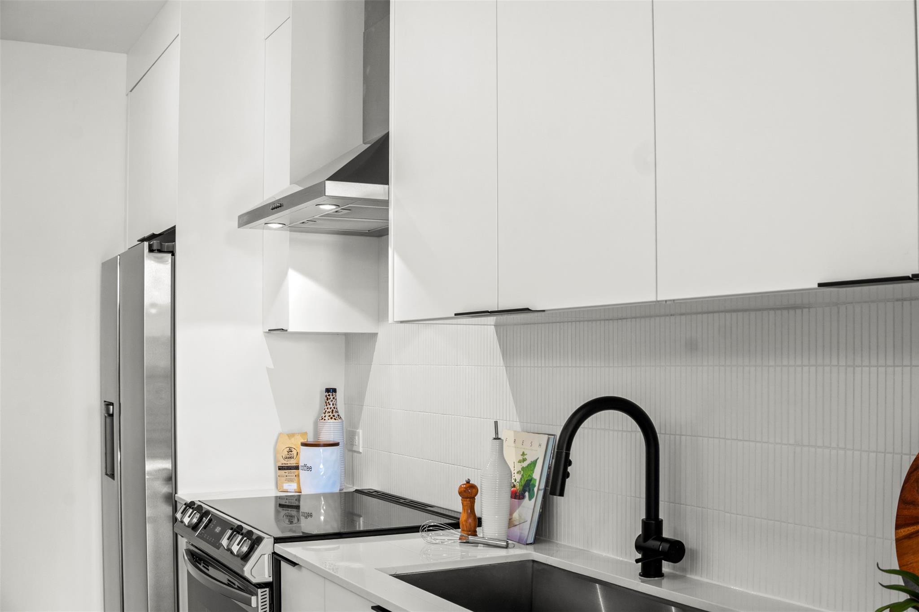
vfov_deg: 35.5
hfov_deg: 51.3
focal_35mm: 38
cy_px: 306
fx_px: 957
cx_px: 460
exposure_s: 1/6
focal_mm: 25
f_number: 8
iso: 200
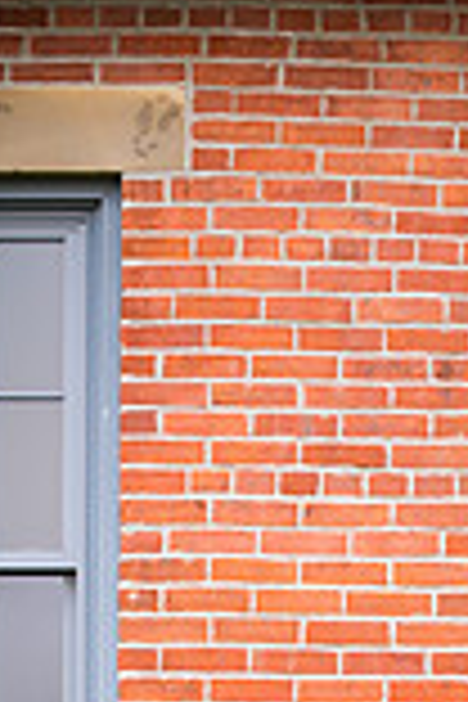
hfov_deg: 9.5
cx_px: 400
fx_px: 2808
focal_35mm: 144
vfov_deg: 13.8
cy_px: 886
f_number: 2.8
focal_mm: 50
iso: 200
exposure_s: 1/50
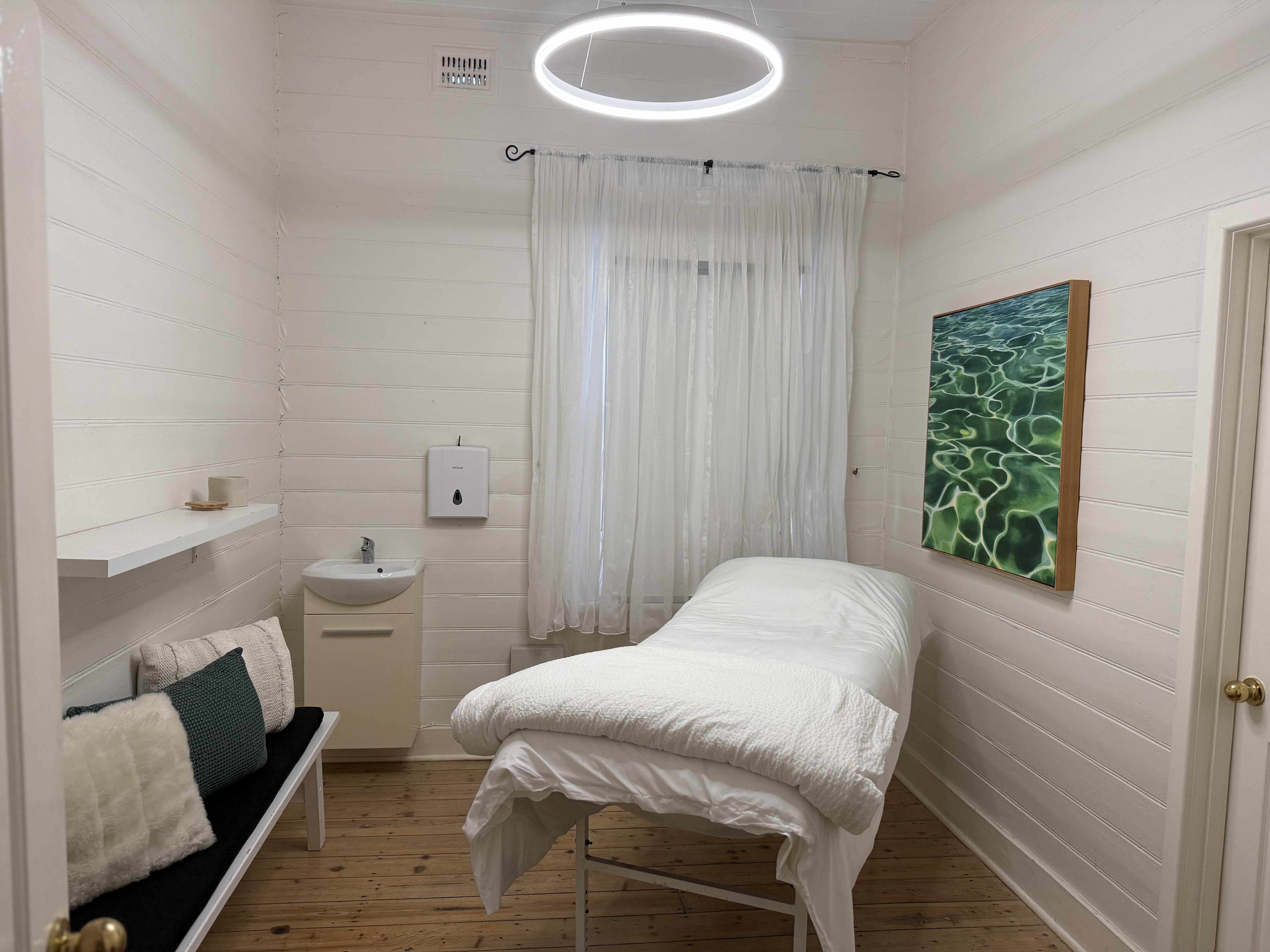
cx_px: 635
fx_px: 881
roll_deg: -1.6
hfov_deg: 71.6
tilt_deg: -4.1
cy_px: 476
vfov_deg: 56.8
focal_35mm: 24
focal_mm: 6.76
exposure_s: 1/100
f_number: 1.78
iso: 200
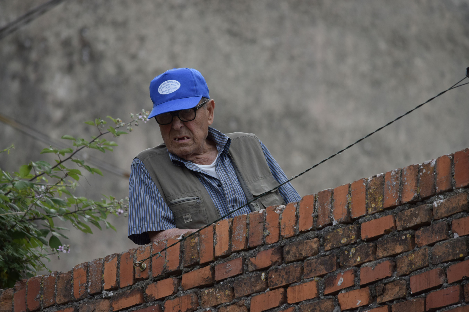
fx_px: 4689
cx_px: 234
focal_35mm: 360
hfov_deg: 5.7
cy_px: 156
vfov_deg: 3.8
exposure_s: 1/250
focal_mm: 240
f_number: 5.3
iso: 400
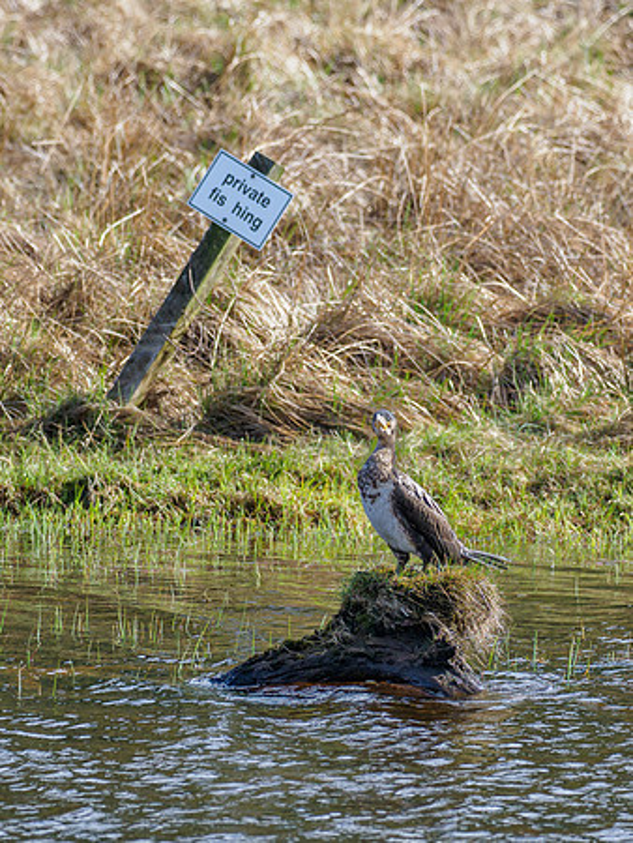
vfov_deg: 2.2
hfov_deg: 1.7
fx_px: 21570
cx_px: 340
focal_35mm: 886
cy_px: 458
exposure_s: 1/800
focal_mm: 300
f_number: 4.5
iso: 320
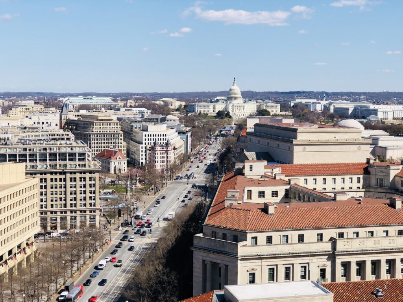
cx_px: 202
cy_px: 151
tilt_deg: -5.8
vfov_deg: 25.7
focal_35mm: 57
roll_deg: -0.9
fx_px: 664
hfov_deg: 33.8
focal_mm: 6.6
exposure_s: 1/972
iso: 20
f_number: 2.8
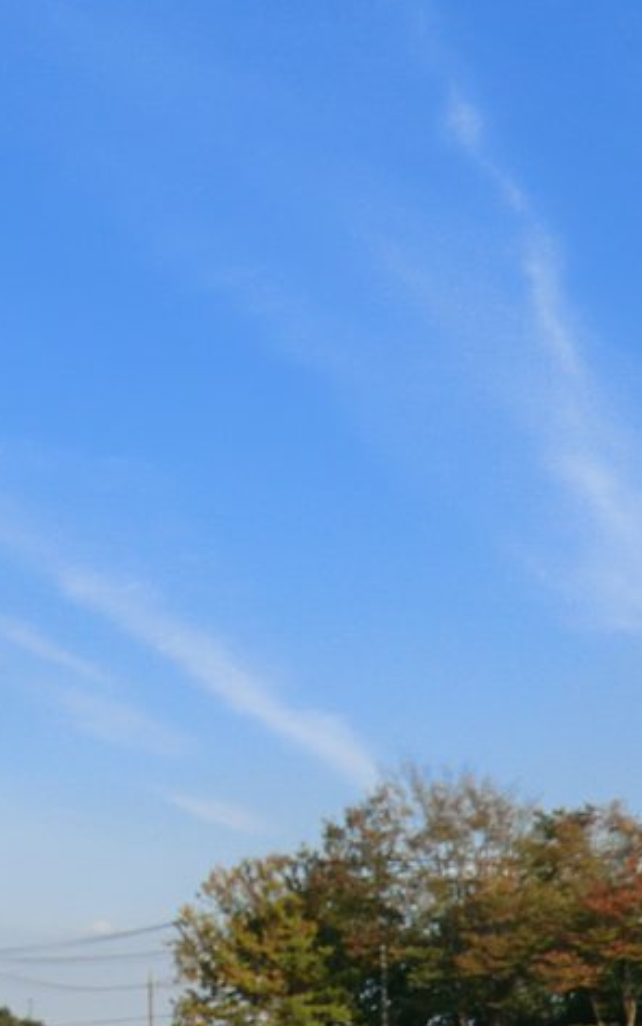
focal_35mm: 78
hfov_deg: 16.5
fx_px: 2182
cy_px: 547
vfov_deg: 26.5
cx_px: 59
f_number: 8.4
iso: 64
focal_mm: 6.1
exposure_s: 1/125
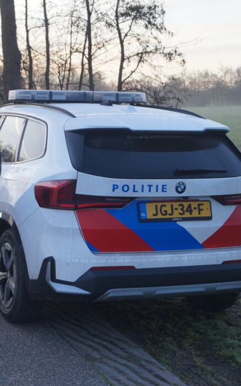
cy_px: 195
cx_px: -5
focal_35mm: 61
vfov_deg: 33.5
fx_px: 642
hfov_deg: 20.5
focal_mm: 26
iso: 400
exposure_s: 1/160
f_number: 4.5
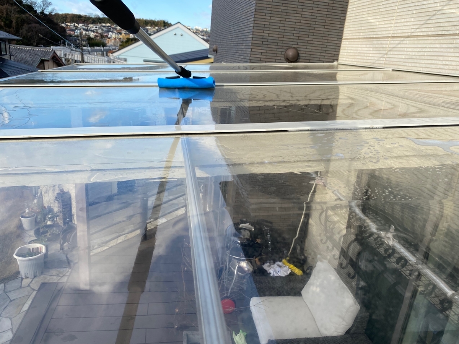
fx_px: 345
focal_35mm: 26
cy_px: 172
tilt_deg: -19.0
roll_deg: -5.6
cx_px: 230
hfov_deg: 67.3
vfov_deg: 53.1
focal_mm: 4.25
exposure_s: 1/1701
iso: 32
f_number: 1.8
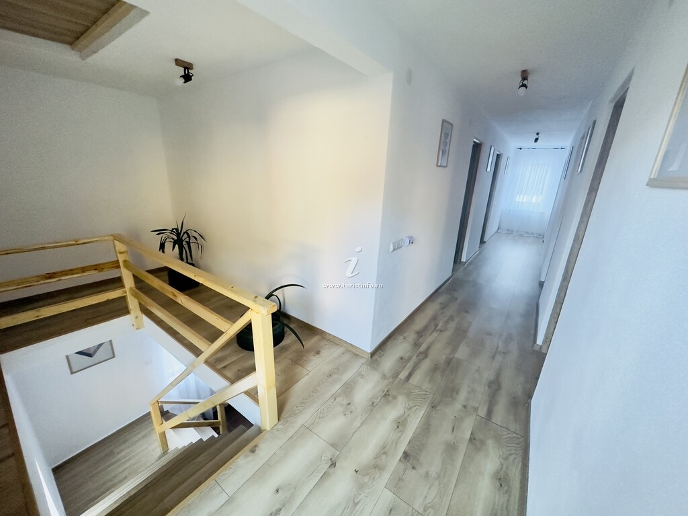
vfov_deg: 85.7
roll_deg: -2.4
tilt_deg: -16.5
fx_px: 278
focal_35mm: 14
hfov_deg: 102.1
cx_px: 344
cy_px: 258
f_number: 2.2
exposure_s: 1/96
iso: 320
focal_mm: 2.22
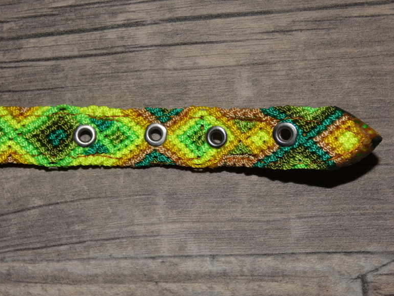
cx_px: 192
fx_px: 569
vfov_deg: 29.1
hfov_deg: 38.2
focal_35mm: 50
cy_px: 145
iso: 80
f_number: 3.8
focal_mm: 8.6
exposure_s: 1/60
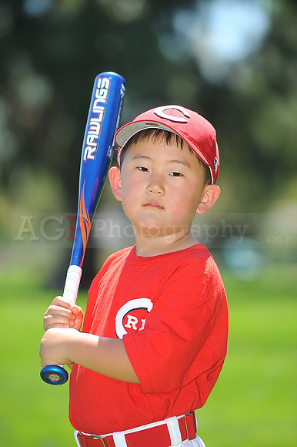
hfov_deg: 6.9
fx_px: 2478
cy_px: 224
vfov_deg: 10.3
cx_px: 148
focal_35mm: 200
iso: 200
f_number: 4.5
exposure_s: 1/640
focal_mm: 200
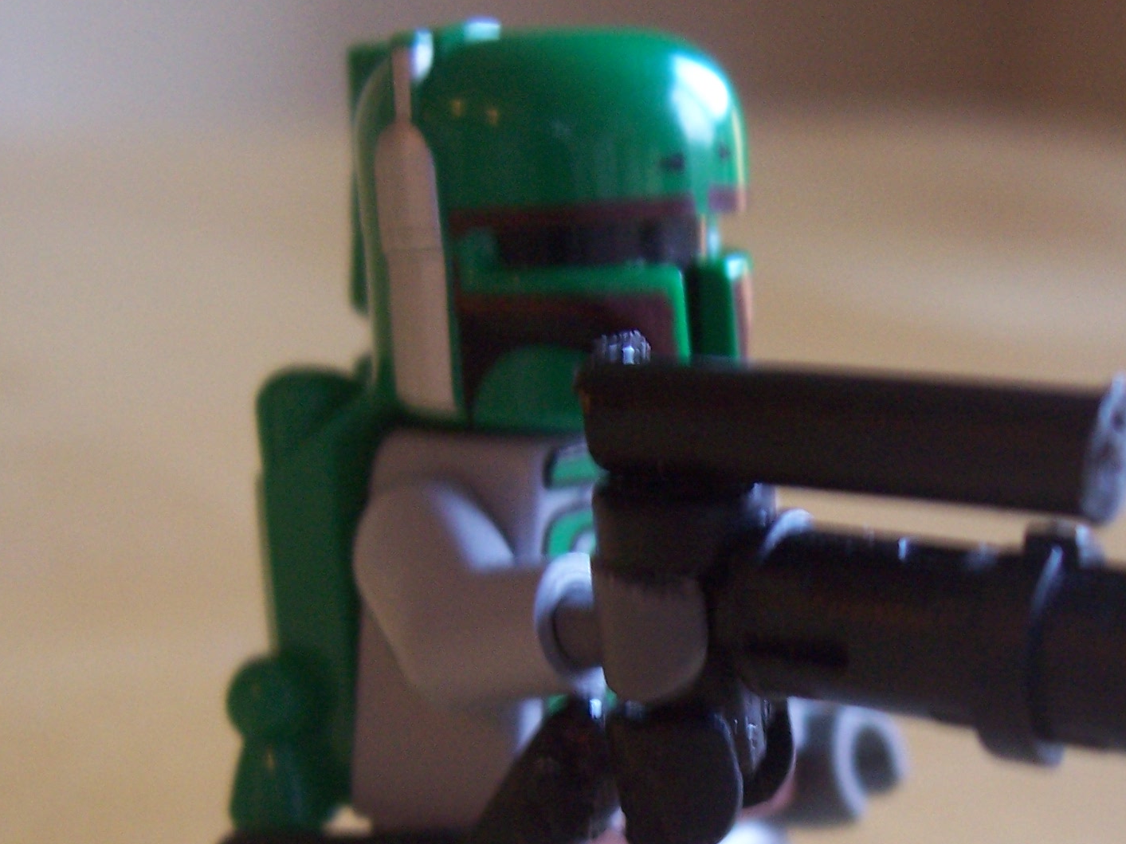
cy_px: 644
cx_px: 687
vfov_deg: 23.4
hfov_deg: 31.1
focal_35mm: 62
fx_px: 2016
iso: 160
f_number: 2.7
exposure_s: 1/15
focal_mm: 5.6
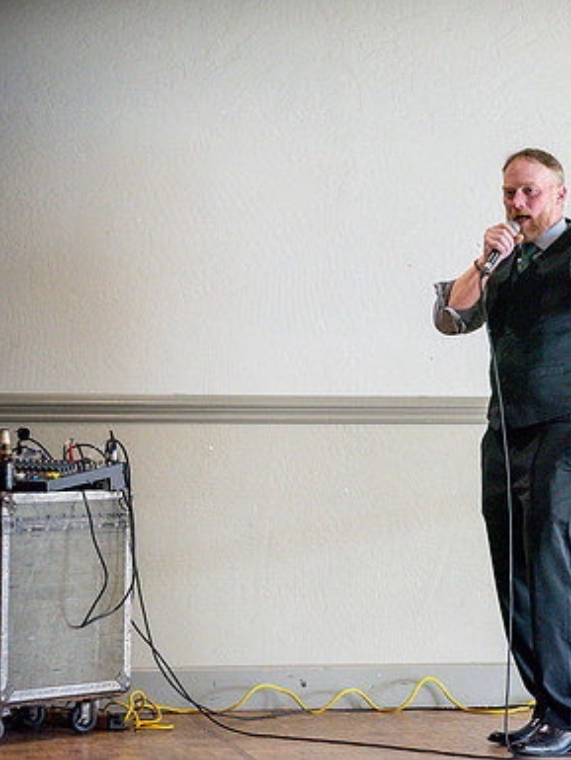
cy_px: 380
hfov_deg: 8.5
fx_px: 3825
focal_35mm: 174
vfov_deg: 11.4
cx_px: 520
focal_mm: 120
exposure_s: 1/500
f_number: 2.8
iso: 2000
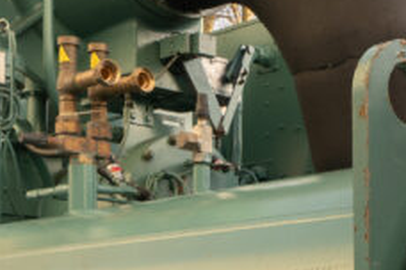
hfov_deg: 18.8
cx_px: 283
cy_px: 381
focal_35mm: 108
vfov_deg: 12.2
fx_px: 1218
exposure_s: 1/80
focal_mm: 24
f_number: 10
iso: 200
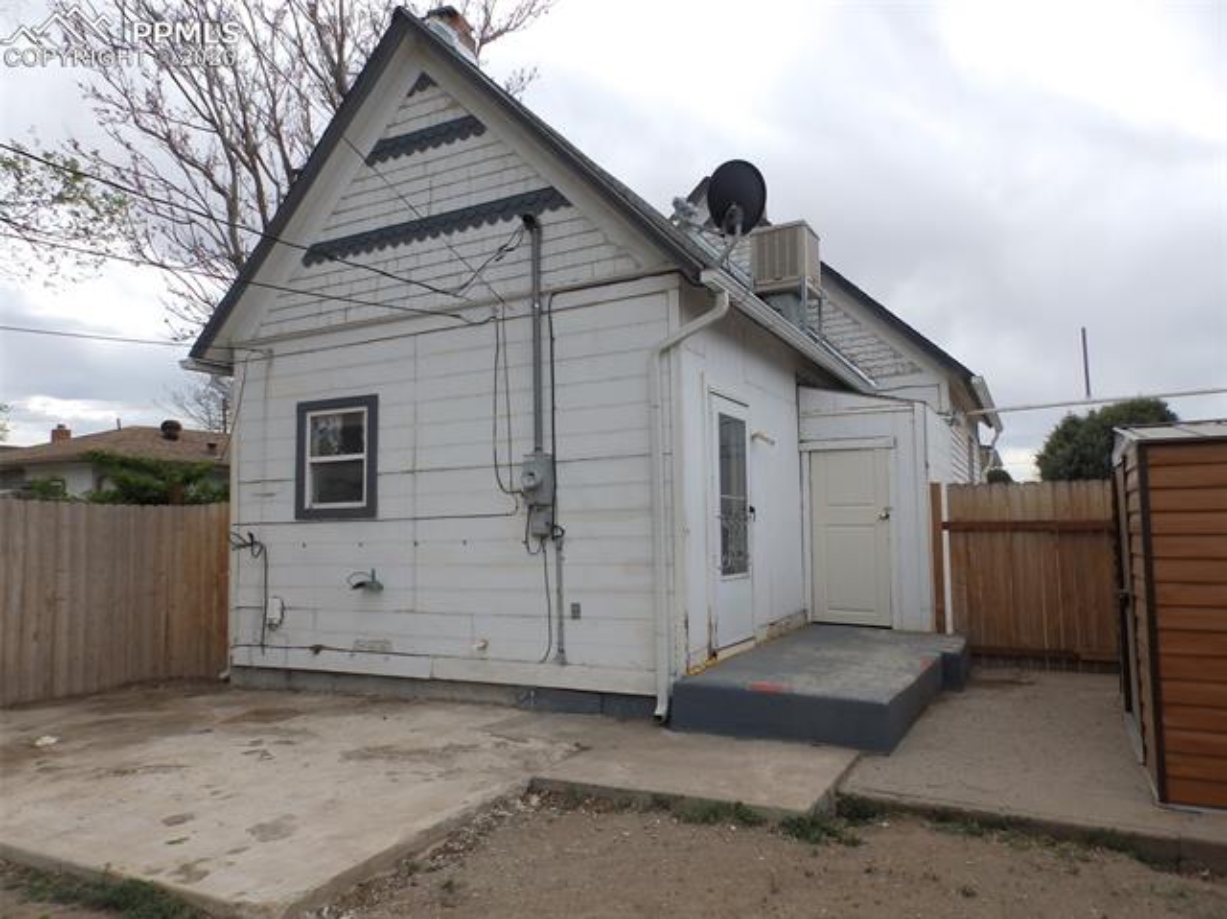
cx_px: 614
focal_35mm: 22
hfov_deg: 76.4
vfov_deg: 61.0
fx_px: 779
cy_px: 460
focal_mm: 4
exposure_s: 1/500
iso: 80
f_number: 4.5
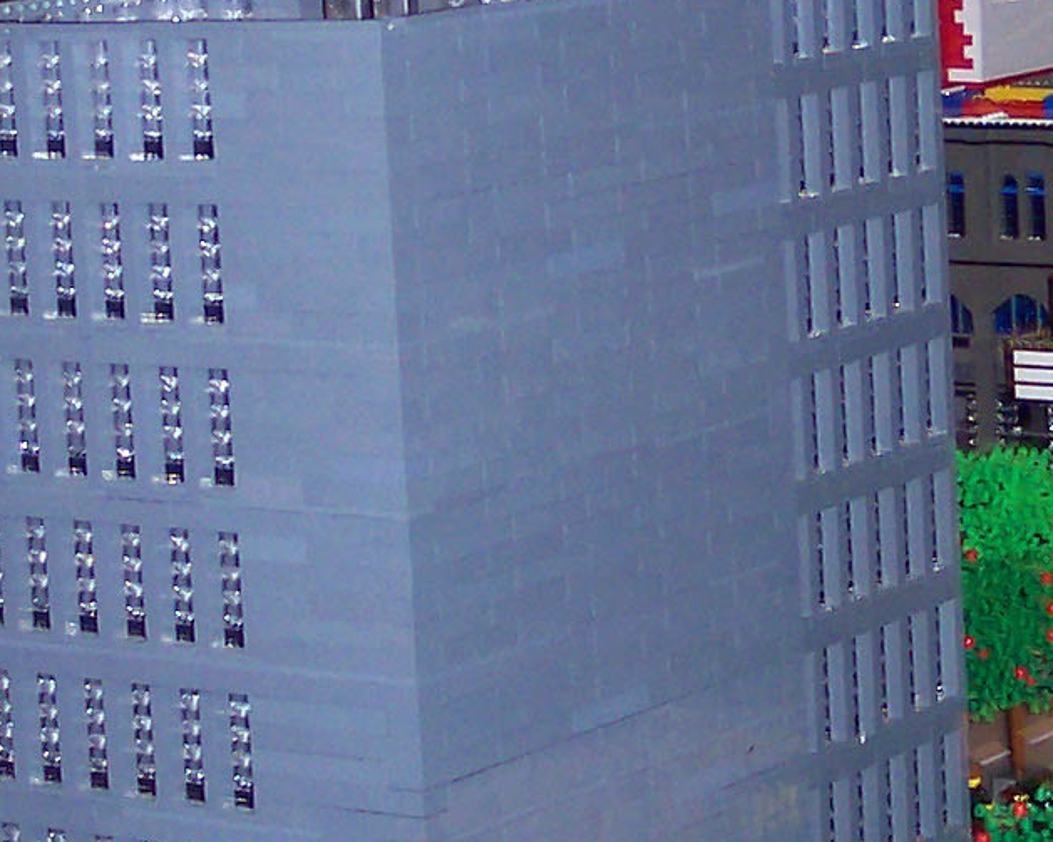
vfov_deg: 10.1
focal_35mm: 152
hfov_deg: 12.6
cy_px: 69
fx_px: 4736
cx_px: 842
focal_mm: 8
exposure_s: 1/30
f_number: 2.8
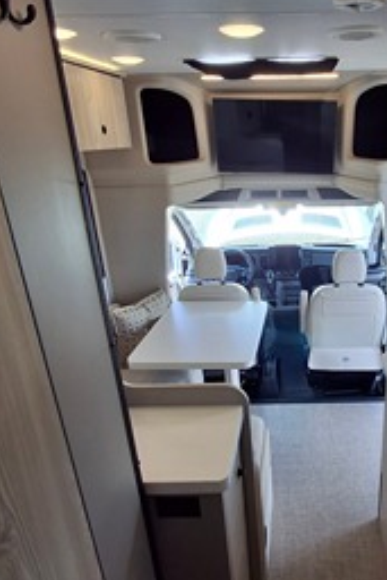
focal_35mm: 26
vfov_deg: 69.4
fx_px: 419
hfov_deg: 47.7
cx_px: 292
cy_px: 288
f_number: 2.2
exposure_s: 1/135
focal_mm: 1.64
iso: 40
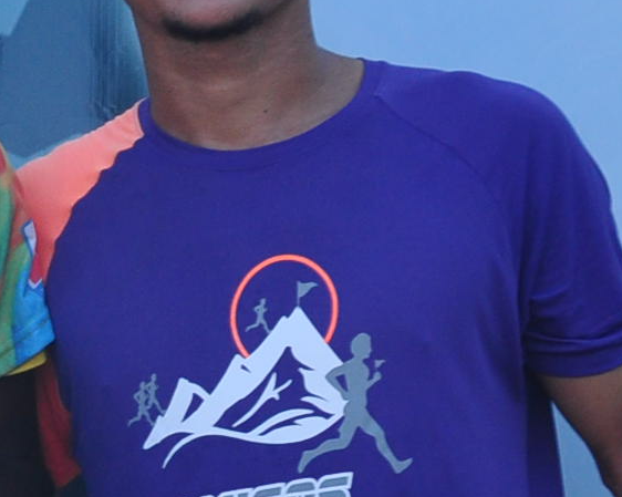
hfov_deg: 5.9
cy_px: 629
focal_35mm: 322
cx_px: -542
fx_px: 5925
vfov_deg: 4.8
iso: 320
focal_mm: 40
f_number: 7.1
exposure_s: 1/500
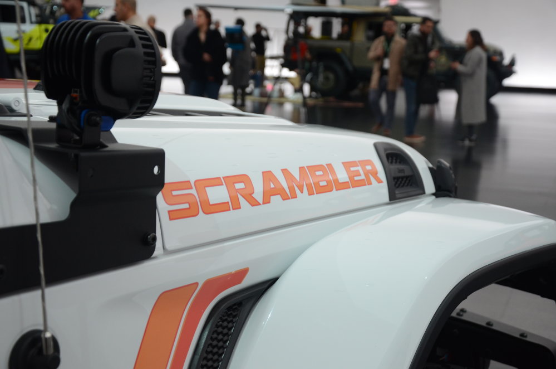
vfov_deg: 23.7
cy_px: 184
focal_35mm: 57
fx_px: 879
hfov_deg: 35.1
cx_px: 278
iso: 800
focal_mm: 38
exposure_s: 1/100
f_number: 5
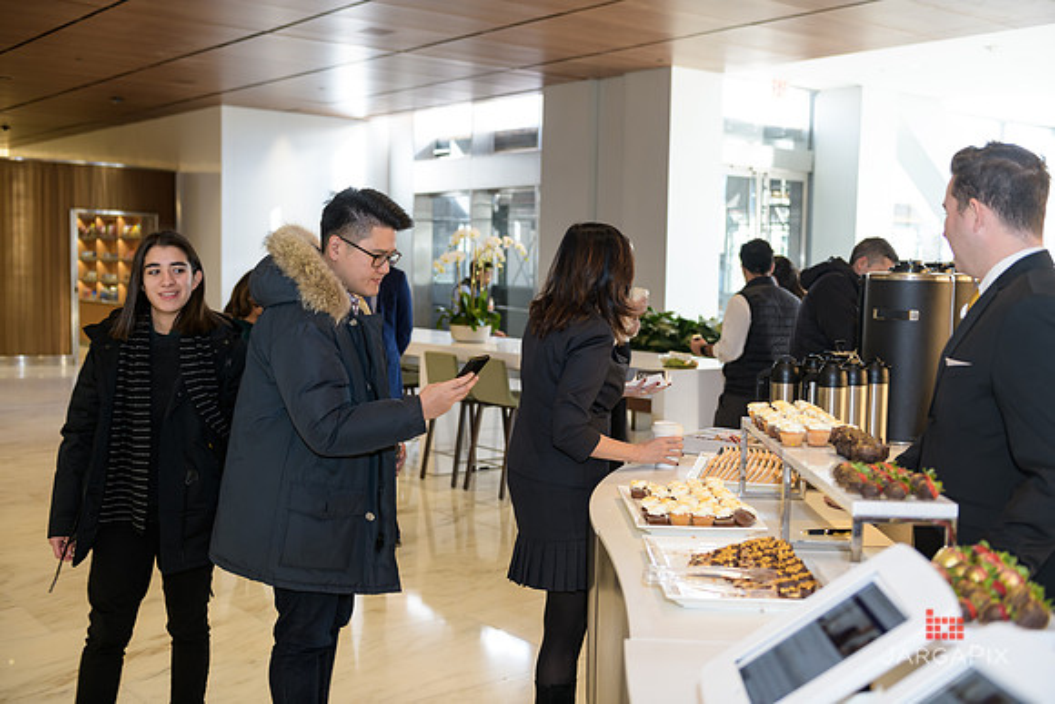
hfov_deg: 48.4
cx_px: 528
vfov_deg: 33.4
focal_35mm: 40
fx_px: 1172
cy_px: 352
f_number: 3.2
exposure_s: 1/125
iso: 400
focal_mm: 40
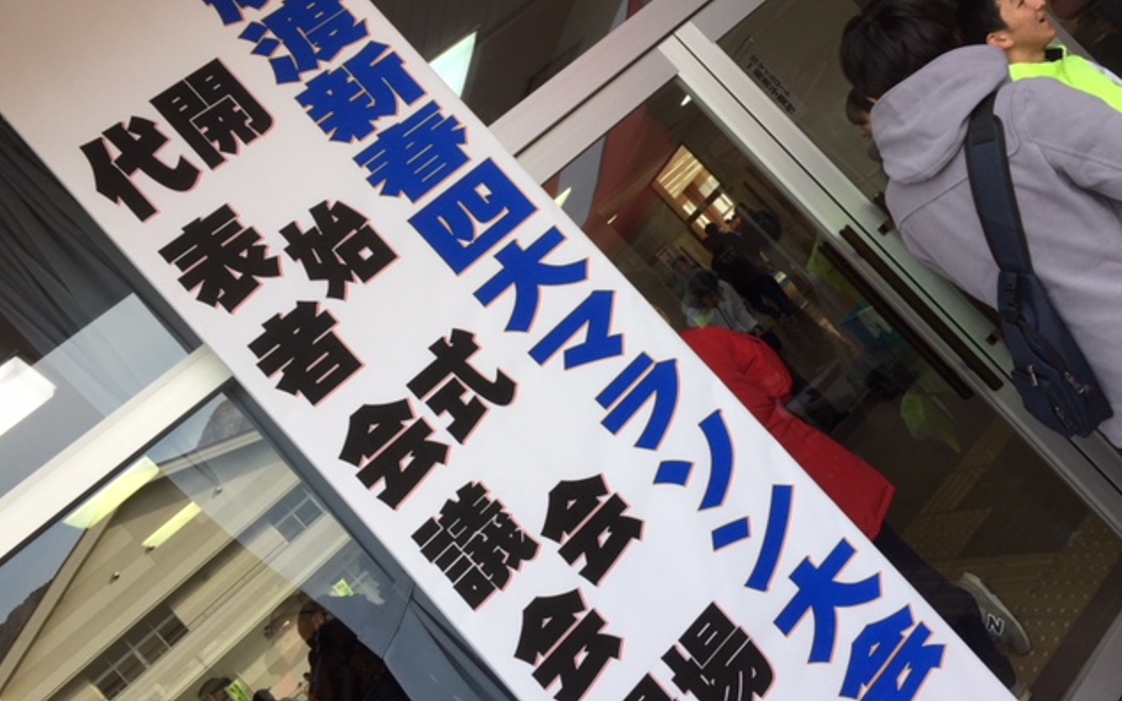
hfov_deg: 61.2
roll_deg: +42.7
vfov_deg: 40.5
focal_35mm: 31
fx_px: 948
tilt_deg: +4.1
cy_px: 291
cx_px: 562
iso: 32
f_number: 2.2
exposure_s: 1/246
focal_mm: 4.15
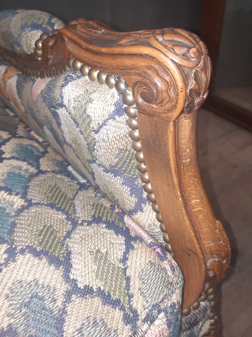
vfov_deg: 69.4
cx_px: 126
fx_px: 243
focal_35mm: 25
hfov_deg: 54.8
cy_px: 168
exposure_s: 1/25
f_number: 2
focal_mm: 4.6
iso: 500
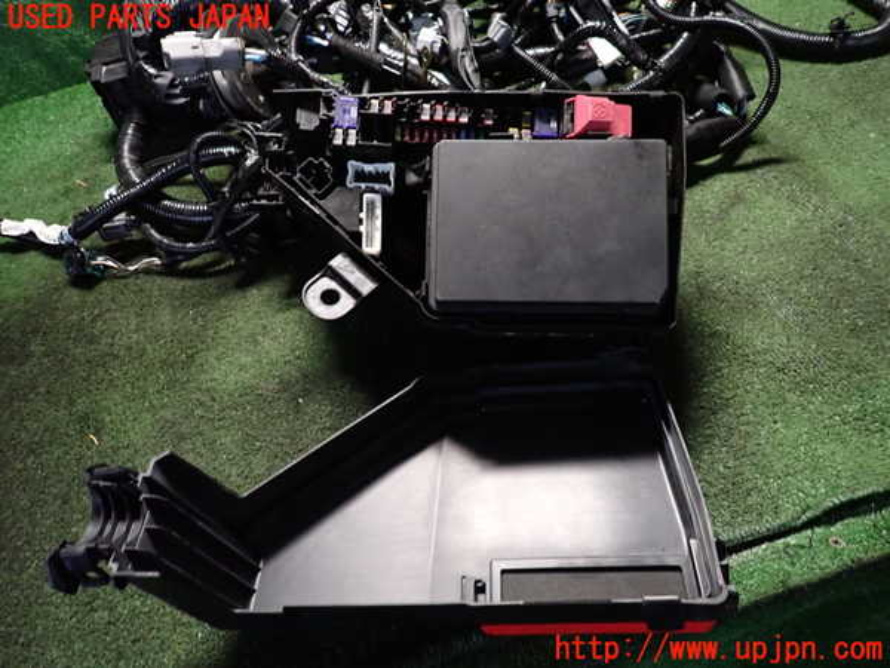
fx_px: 643
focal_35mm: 25
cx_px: 445
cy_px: 334
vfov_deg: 54.9
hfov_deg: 69.4
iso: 800
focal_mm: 4.5
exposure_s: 1/10
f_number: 2
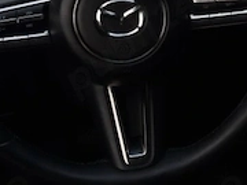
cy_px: 33
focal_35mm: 80
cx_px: 209
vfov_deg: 18.2
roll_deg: +0.9
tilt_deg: -25.4
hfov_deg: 23.9
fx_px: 571
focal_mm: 6.76
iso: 64
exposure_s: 1/97
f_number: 1.78
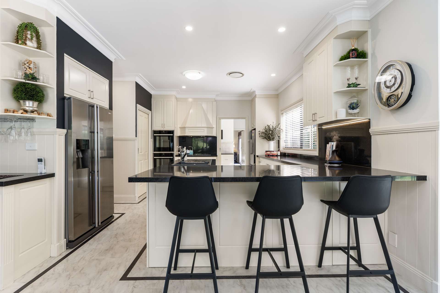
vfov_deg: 73.7
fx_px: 196
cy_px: 146
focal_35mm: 16
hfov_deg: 96.7
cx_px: 220
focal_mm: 16
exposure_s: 1/60
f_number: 3.5
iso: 320
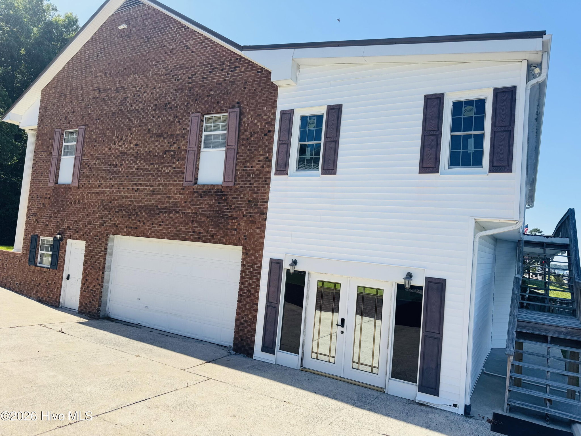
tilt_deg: +3.2
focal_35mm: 24
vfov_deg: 56.8
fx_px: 403
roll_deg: -5.4
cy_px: 218
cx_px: 290
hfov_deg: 71.6
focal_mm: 6.76
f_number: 1.78
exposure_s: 1/4310
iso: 80
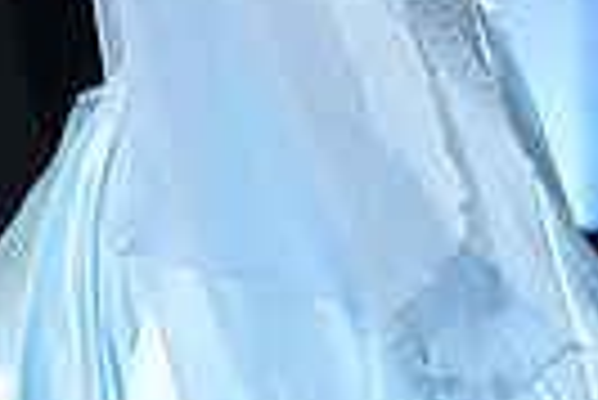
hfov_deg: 4.5
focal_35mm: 458
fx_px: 7616
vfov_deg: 3.0
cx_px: 180
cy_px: -384
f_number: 4
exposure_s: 1/400
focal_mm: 105
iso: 3200
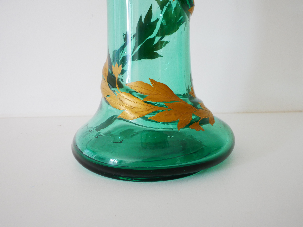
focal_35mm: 30
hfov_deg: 59.9
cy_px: 114
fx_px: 263
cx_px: 152
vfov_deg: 46.8
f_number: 11
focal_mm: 15
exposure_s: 1/13
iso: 800
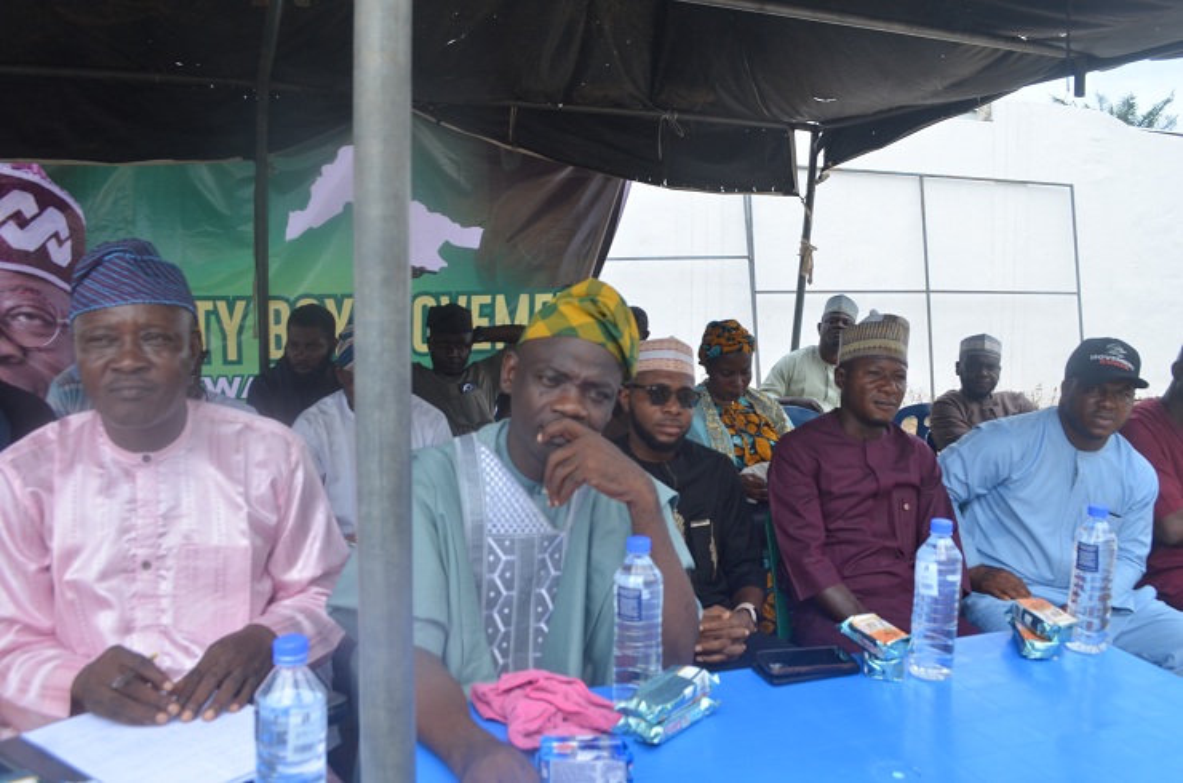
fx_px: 1377
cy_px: 392
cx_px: 592
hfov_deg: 46.5
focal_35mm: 42
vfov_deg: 31.8
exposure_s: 1/200
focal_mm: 28
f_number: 7.1
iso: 200
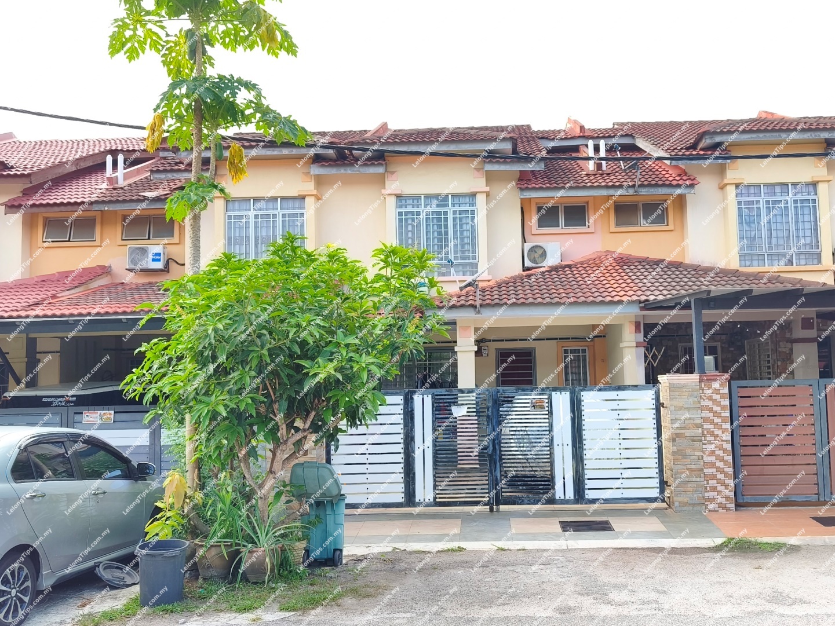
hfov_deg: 73.9
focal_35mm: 23
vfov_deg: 58.9
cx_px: 418
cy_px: 313
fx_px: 555
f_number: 1.7
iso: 50
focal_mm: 6.06
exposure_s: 1/130
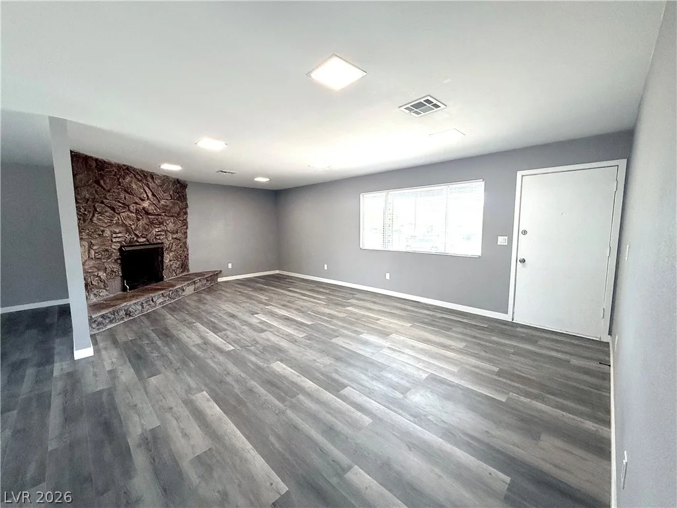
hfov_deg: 102.1
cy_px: 254
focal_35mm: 14
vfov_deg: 85.7
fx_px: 274
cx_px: 338
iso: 50
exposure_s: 1/240
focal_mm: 2.22
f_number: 2.2
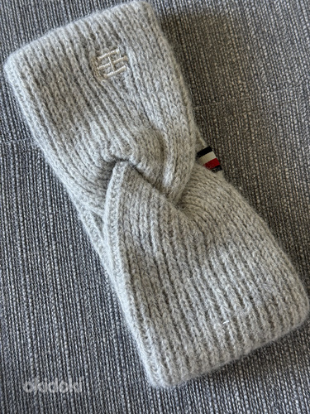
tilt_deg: -77.0
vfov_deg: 39.7
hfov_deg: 30.3
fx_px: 573
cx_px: 155
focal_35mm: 48
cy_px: 207
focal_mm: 6.76
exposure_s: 1/60
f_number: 1.78
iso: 200
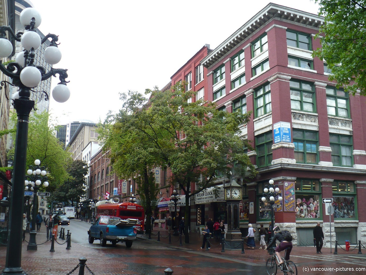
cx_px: 183
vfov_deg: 38.7
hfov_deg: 50.1
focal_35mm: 37
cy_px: 138
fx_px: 391
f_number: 2.8
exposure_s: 1/250
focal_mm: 6.1
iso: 100
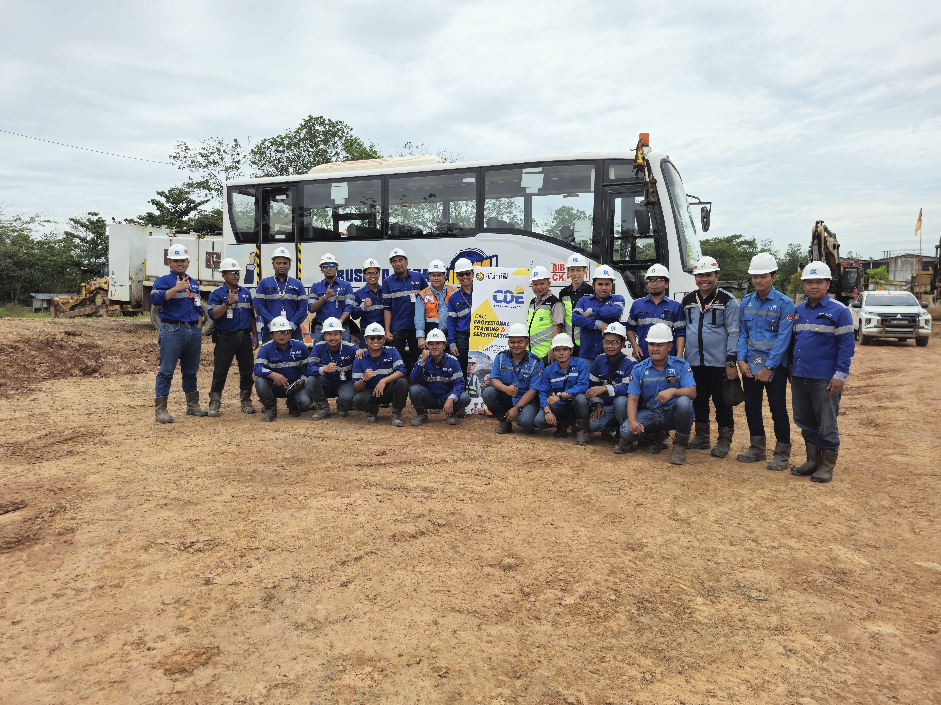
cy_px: 352
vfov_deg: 58.9
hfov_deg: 73.9
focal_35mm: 23
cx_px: 470
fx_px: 625
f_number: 1.8
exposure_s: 1/2232
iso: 50
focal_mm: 5.54
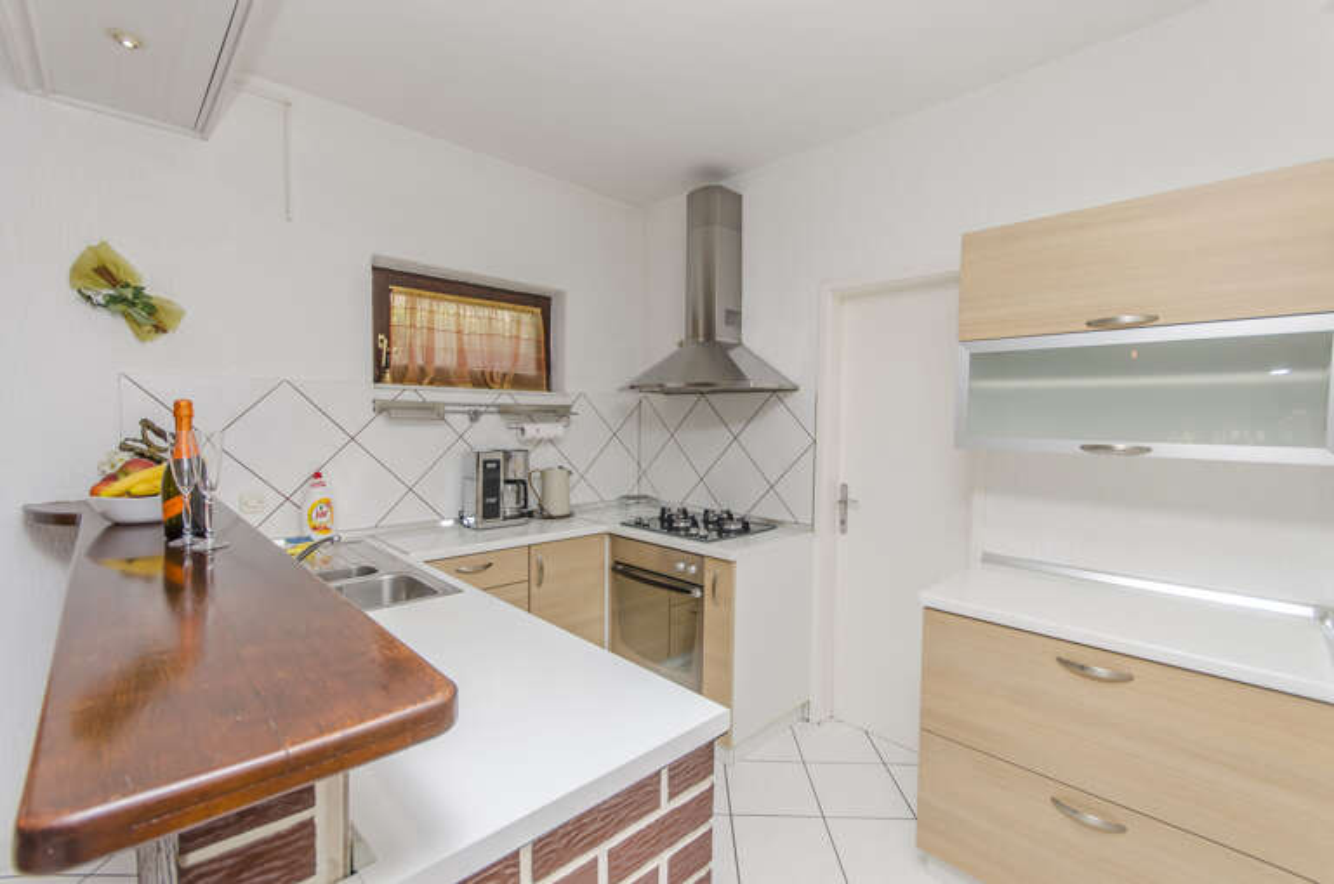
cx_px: 667
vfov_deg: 77.1
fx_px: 555
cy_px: 442
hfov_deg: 100.5
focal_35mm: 15
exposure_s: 1/100
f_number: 7.1
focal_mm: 10
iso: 100
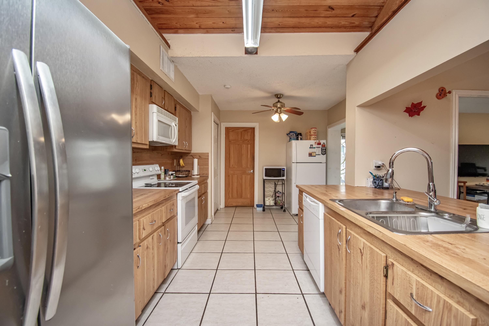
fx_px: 204
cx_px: 244
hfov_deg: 100.4
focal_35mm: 15
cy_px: 163
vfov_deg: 77.3
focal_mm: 10
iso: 1600
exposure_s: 1/200
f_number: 4.5
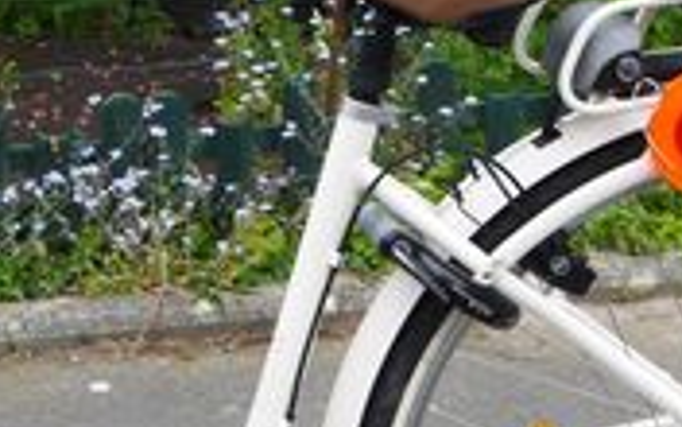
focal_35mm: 202
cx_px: -27
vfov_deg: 6.5
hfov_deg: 10.3
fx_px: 3755
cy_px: 272
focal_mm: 28
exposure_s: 1/100
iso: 160
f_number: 5.6
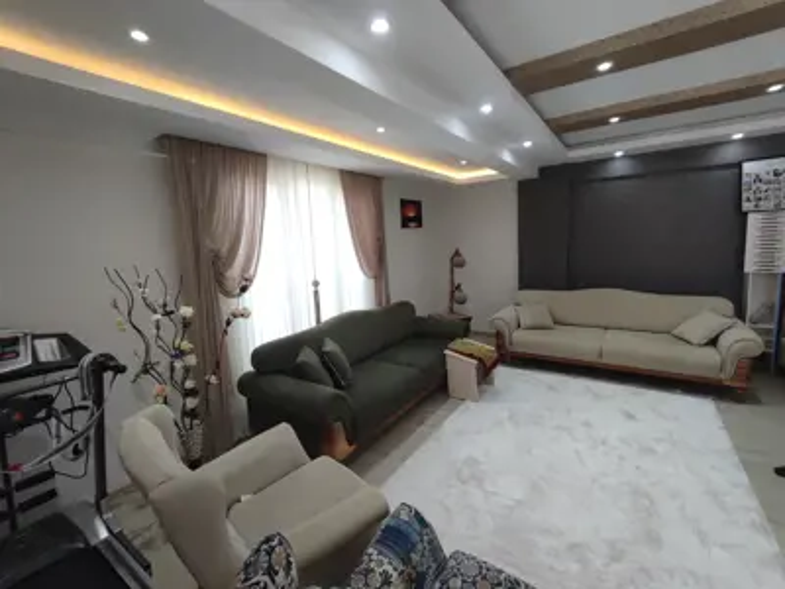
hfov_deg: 94.5
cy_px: 294
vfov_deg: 78.1
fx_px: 363
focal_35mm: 16
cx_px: 392
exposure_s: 1/100
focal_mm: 1.65
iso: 258
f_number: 2.2
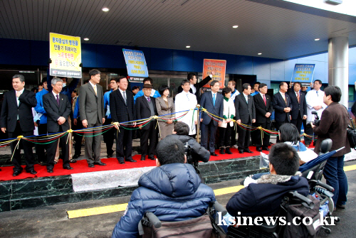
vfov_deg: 48.1
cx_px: 178
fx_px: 267
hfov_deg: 67.3
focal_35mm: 27
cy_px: 119
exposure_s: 1/100
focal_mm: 18
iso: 400
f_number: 5
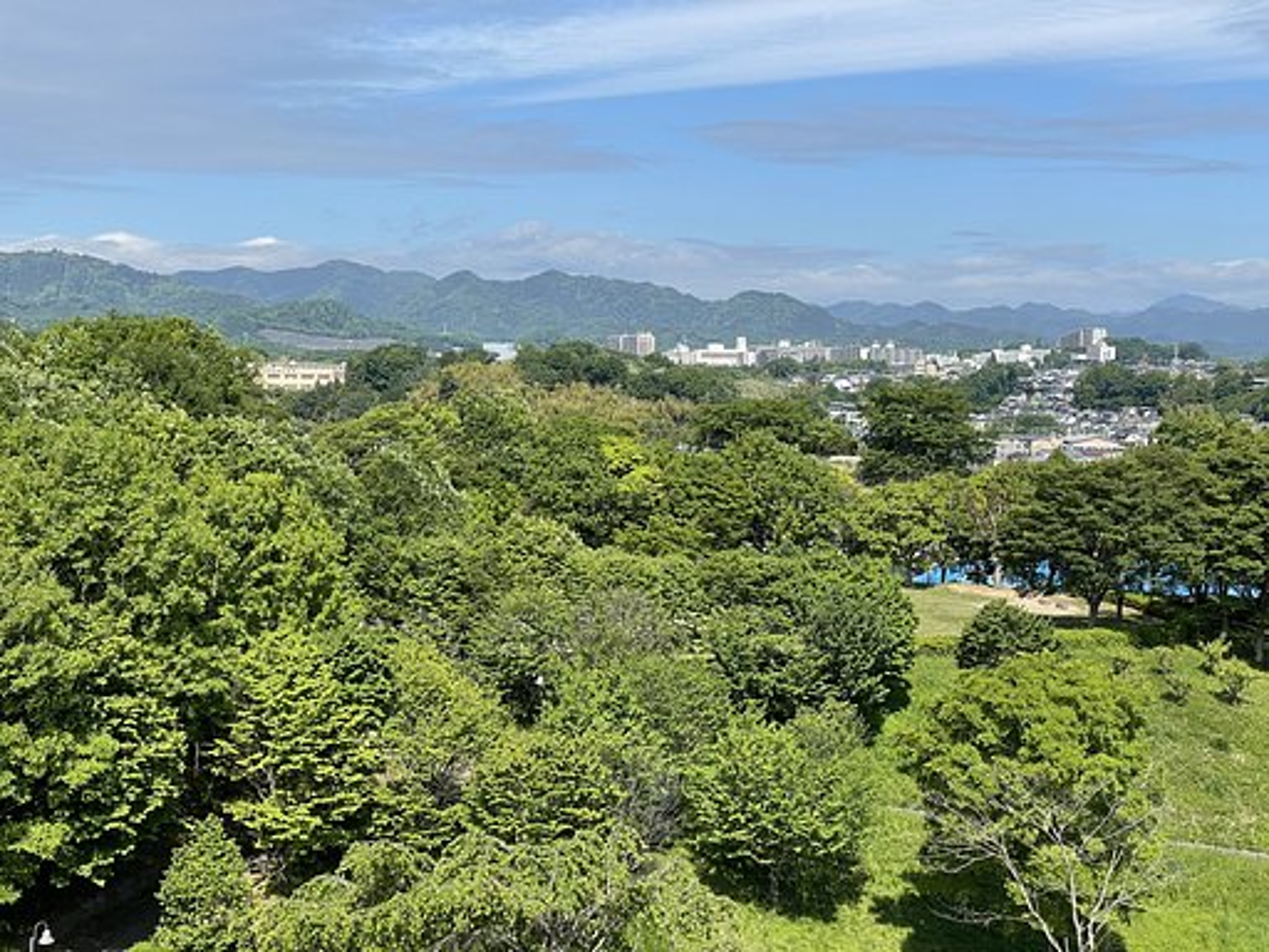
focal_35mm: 52
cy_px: 476
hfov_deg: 36.8
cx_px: 634
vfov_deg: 28.0
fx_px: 1906
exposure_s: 1/1712
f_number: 2
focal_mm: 6
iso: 25
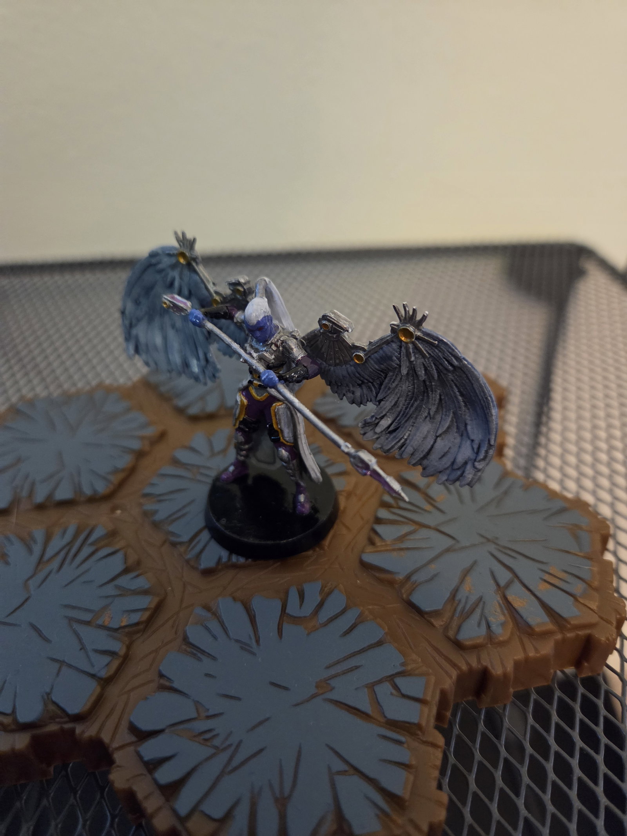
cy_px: 418
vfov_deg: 73.9
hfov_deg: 58.9
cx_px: 314
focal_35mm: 23
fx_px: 555
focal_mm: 5.4
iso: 1250
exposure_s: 1/60
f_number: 1.8
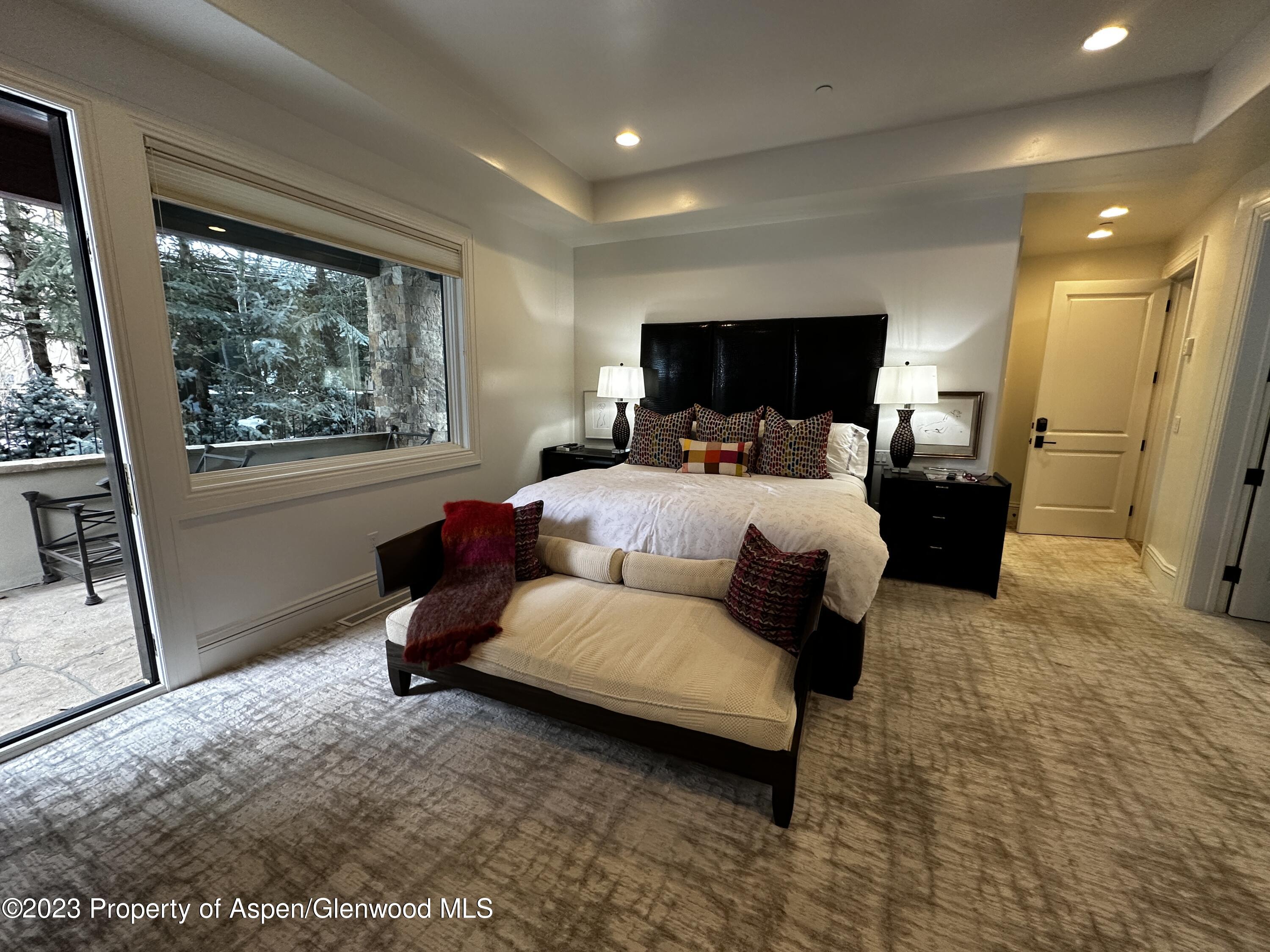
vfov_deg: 85.7
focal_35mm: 14
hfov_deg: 102.1
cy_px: 476
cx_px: 635
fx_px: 514
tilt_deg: -10.2
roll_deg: -0.8
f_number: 2.2
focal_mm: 2.22
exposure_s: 1/60
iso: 200
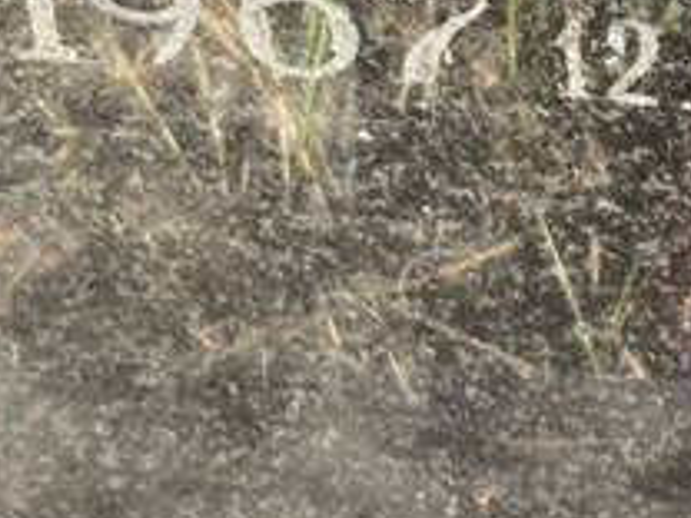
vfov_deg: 7.5
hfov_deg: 9.9
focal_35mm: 192
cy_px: -458
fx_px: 3833
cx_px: 1101
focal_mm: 4.71
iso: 64
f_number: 1.7
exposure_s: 1/50
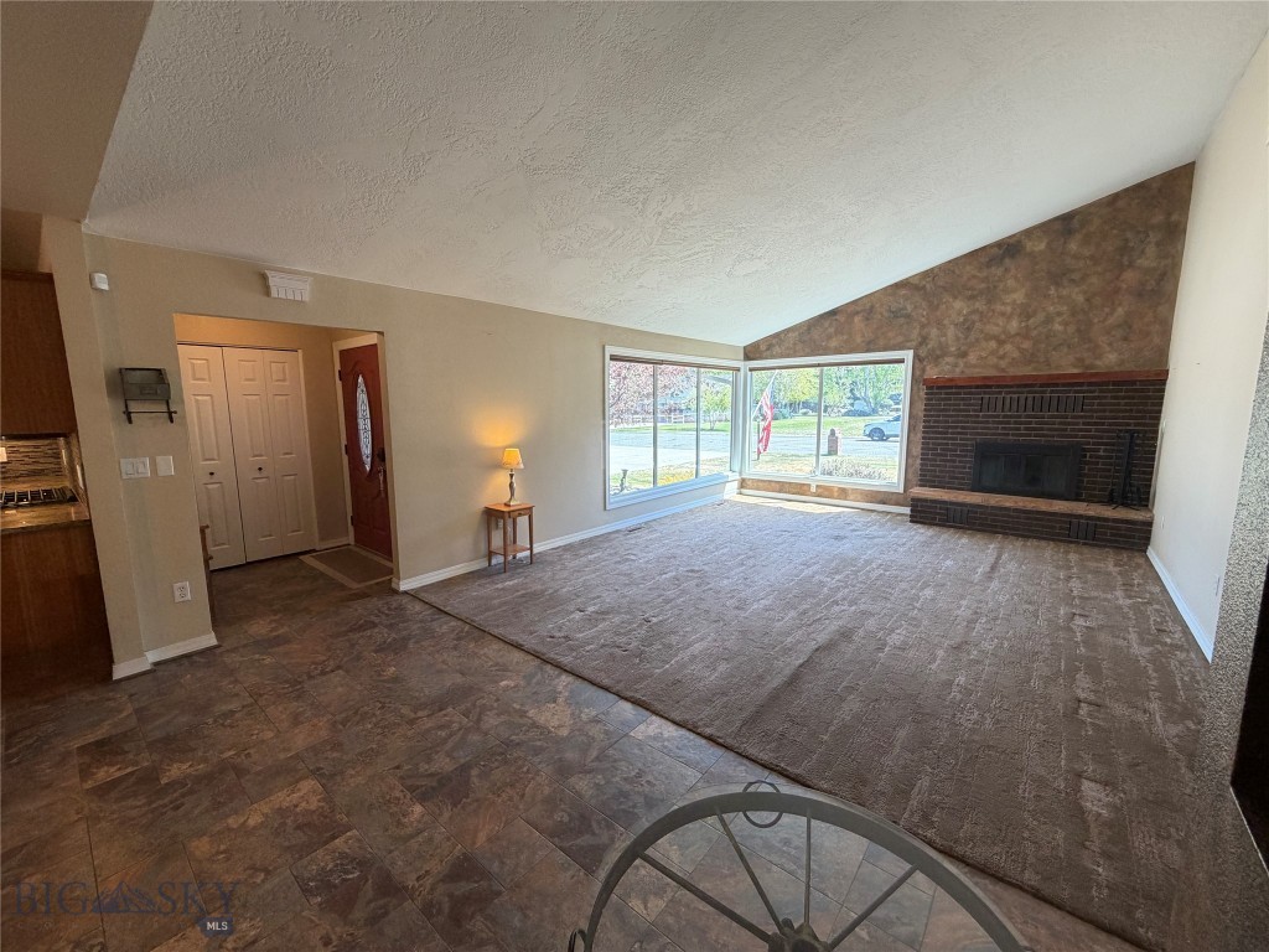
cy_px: 476
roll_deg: +0.4
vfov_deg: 85.7
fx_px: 513
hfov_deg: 102.1
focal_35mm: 14
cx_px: 634
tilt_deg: -7.9
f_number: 2.2
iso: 160
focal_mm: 2.22
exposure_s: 1/120
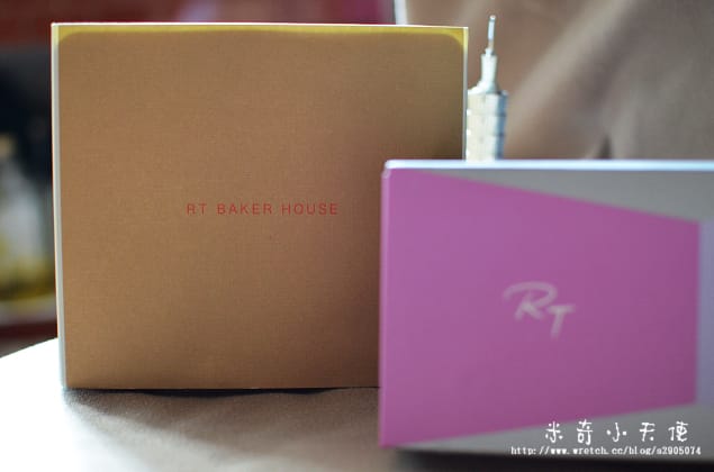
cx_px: 357
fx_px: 1039
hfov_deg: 37.9
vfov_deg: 25.6
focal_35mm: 52
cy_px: 236
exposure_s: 1/50
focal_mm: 35
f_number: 2.5
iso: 1250
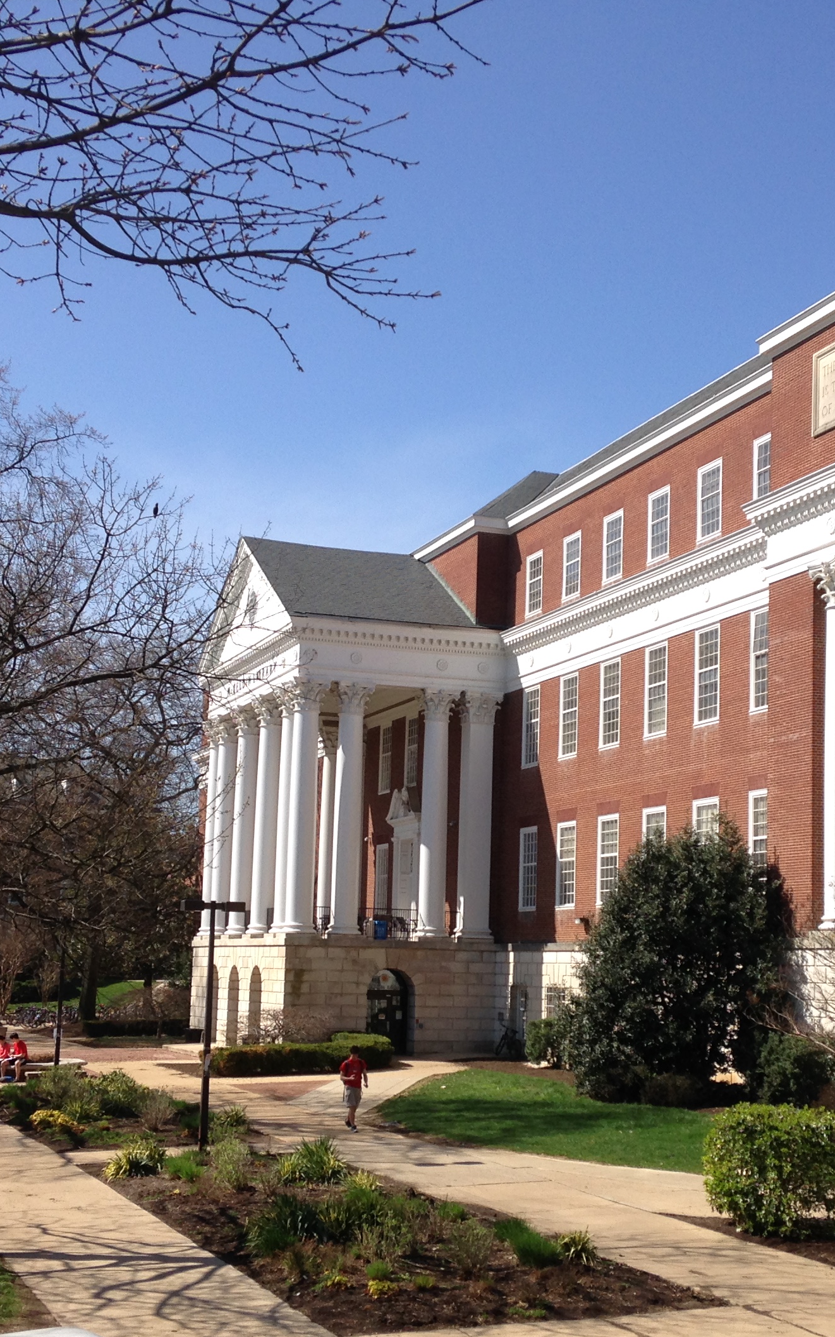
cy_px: 744
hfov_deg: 23.9
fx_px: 1966
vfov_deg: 37.5
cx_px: 520
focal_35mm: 54
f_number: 2.4
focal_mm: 4.12
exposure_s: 1/1290
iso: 50
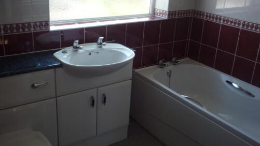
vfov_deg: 31.1
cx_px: 122
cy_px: 56
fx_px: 262
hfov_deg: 52.7
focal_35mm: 38
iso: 100
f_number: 3.3
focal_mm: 5.2
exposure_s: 1/50
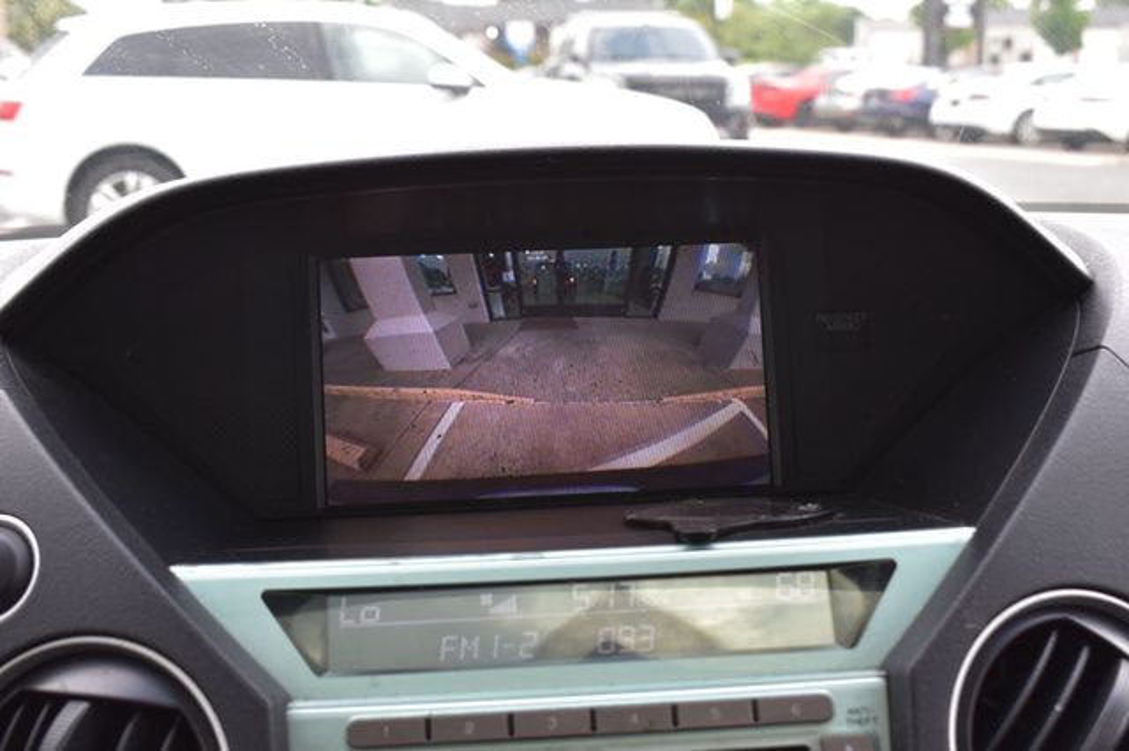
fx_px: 1410
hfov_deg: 43.6
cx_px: 564
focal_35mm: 45
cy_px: 376
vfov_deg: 29.8
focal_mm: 30
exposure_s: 1/60
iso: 400
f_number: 8
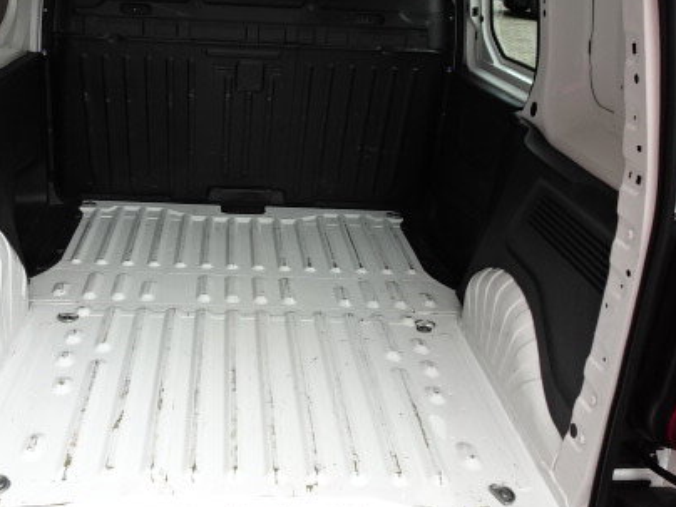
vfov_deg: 37.7
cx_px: 251
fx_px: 742
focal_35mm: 38
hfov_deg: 48.5
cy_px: 249
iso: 200
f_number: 3.5
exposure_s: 1/125
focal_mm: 4.25
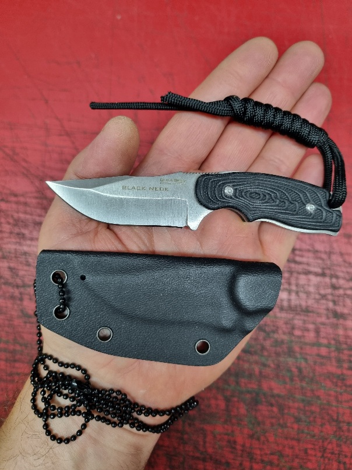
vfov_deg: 67.3
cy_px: 235
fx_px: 353
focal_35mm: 26
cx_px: 176
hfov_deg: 53.0
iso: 320
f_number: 1.8
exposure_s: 1/100
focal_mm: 5.4
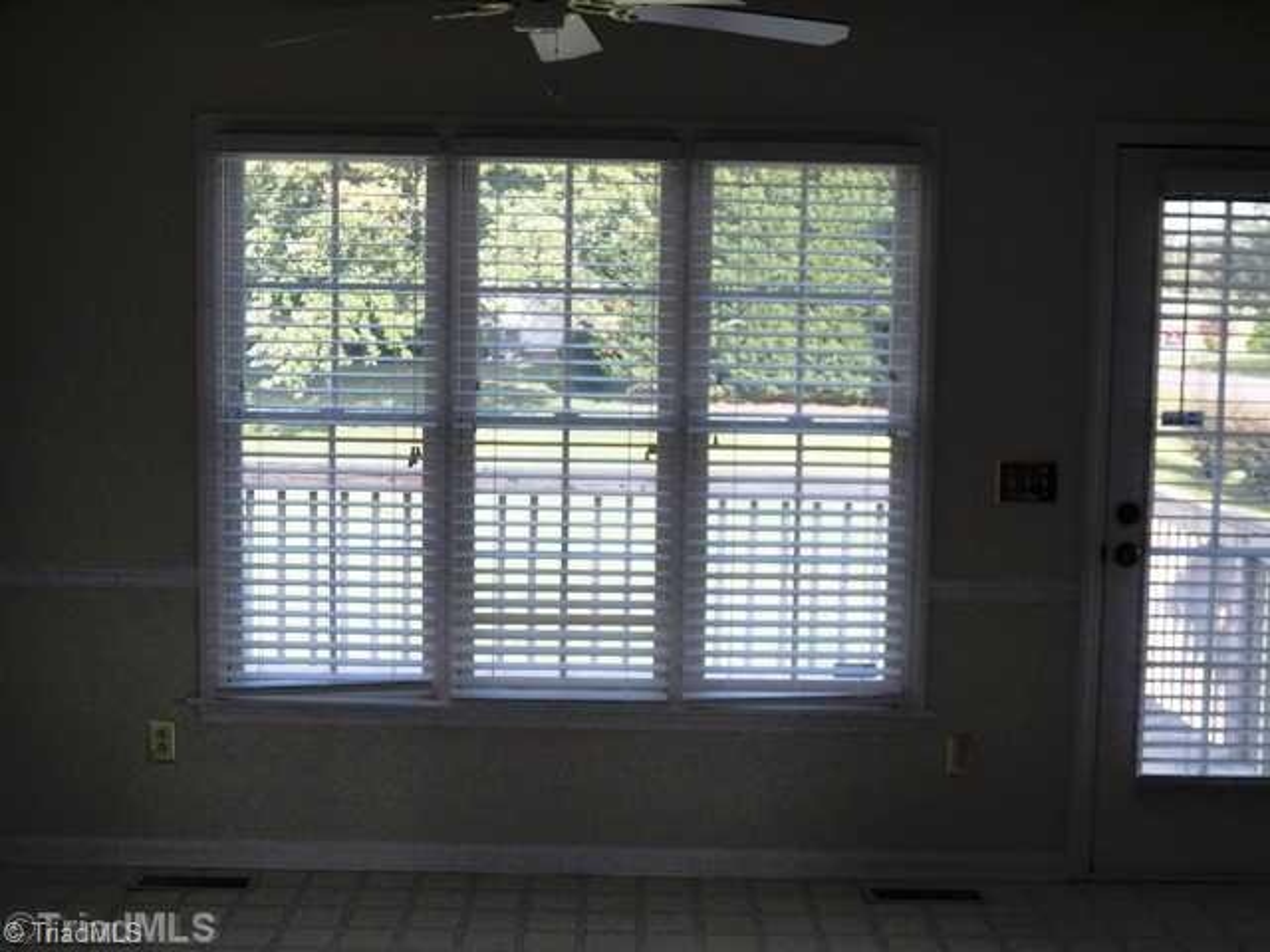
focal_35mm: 50
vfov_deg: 29.1
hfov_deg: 38.2
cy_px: 476
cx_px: 635
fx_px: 1834
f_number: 3.2
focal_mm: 8.9
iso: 125
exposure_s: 1/400
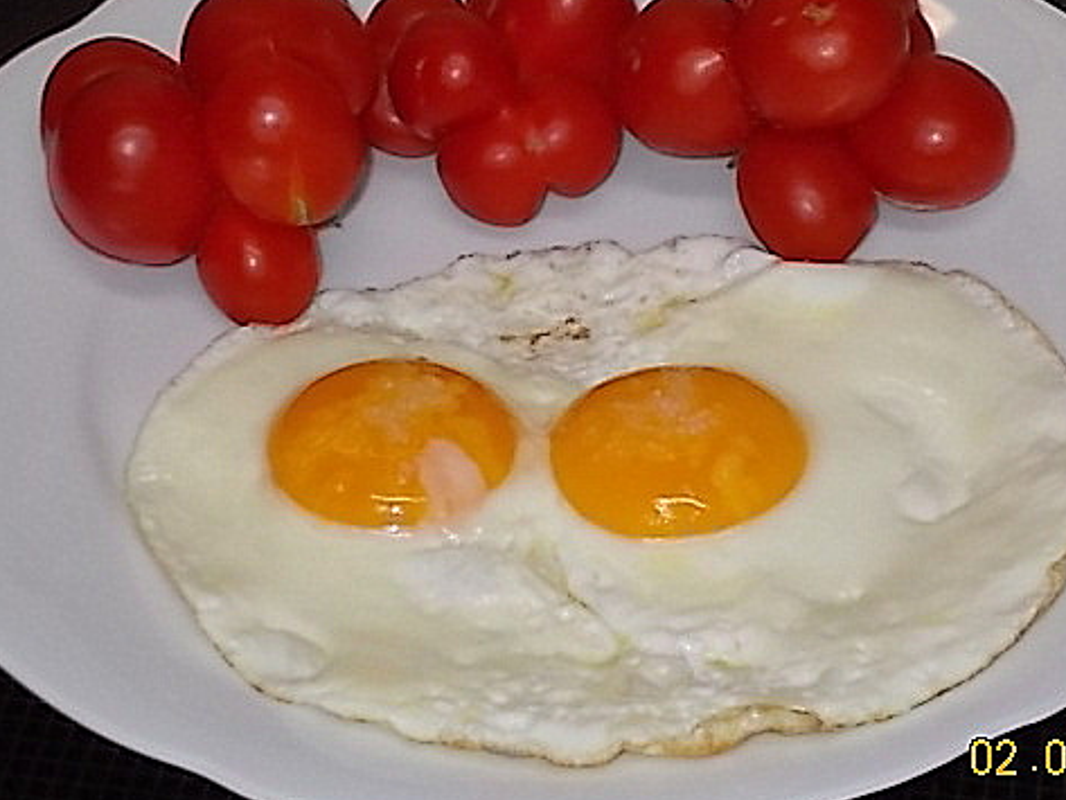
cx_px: 568
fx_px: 4128
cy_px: 345
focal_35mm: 134
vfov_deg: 11.1
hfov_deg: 14.7
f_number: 5.5
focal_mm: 17.6
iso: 200
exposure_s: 1/60
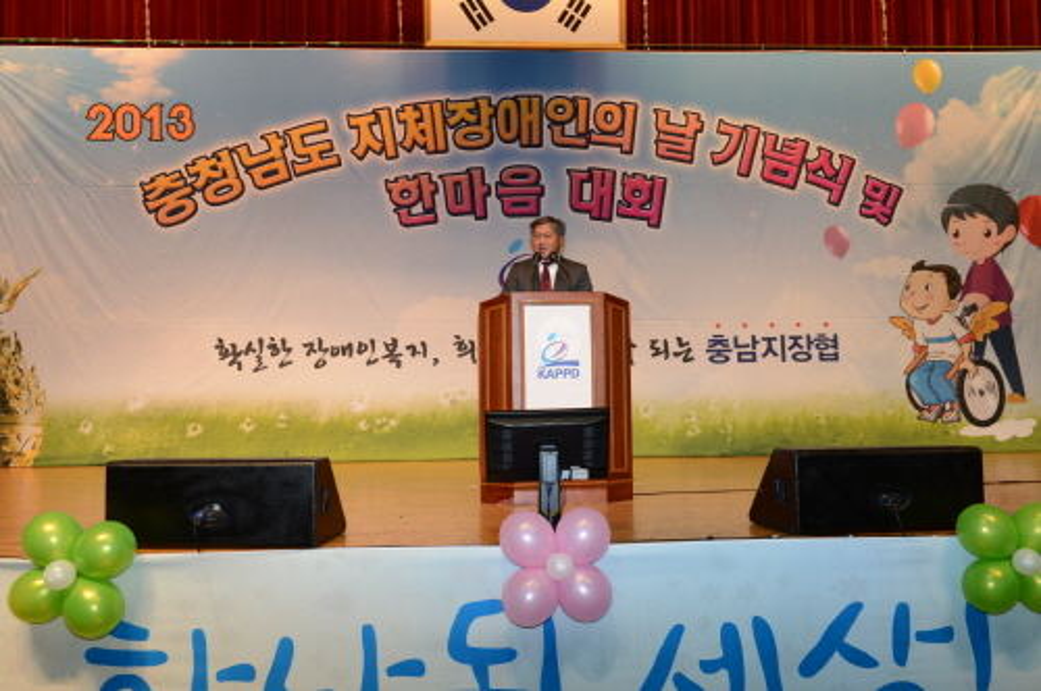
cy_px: 346
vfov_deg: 38.8
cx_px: 520
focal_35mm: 34
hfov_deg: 55.9
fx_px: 982
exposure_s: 1/60
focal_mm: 34
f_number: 6.3
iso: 640
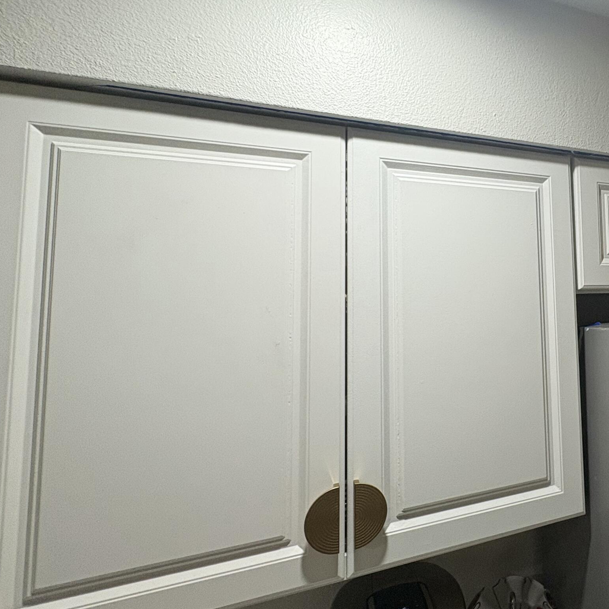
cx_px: 535
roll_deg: +2.1
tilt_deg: +6.1
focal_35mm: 24
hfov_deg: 57.1
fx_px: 478
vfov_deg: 64.8
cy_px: 264
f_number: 2.2
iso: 160
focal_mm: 2.22
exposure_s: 1/120
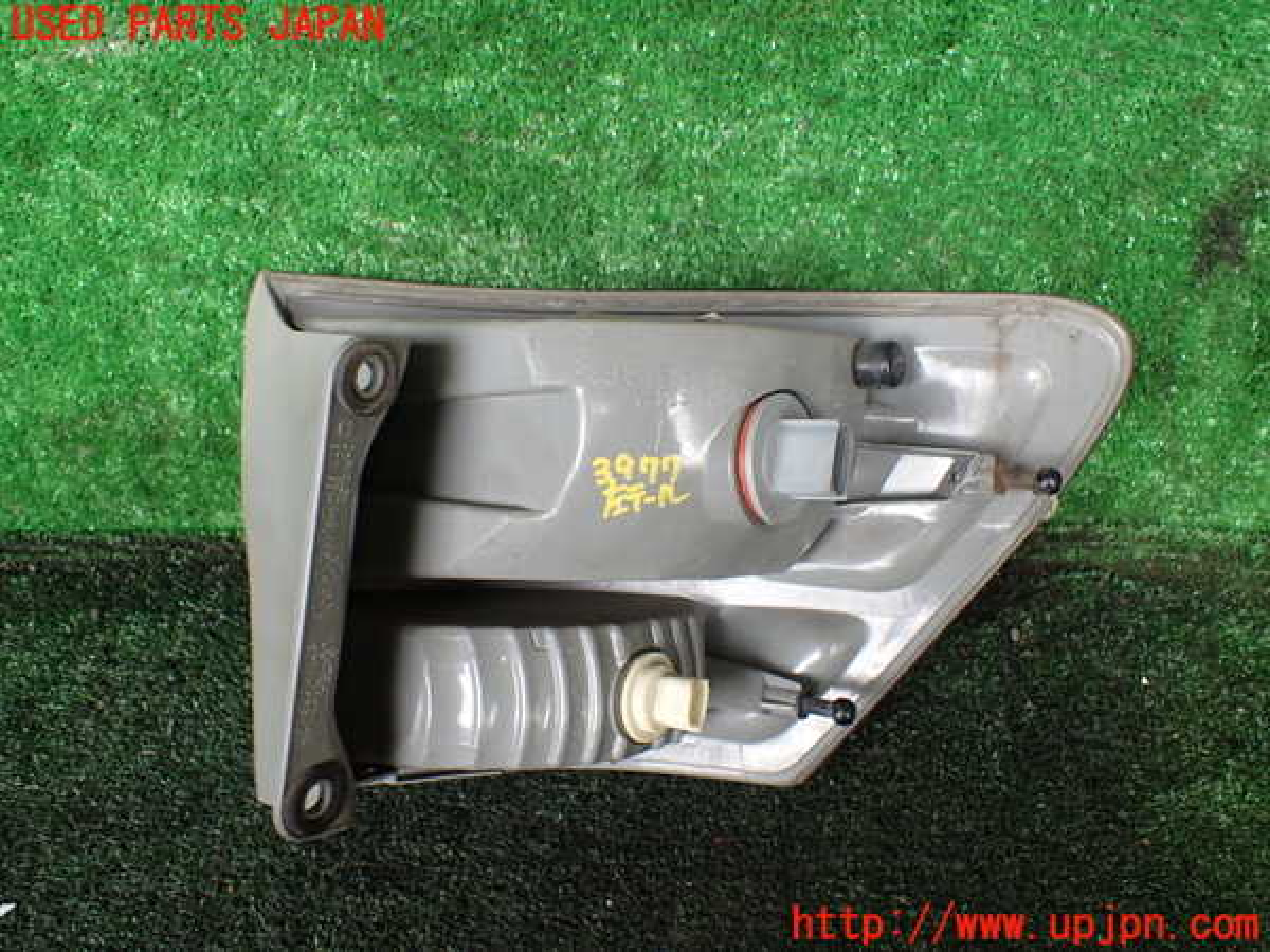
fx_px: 1101
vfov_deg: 46.8
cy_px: 476
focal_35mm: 30
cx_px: 635
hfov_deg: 60.0
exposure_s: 1/125
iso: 200
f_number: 2.3
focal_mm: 5.4
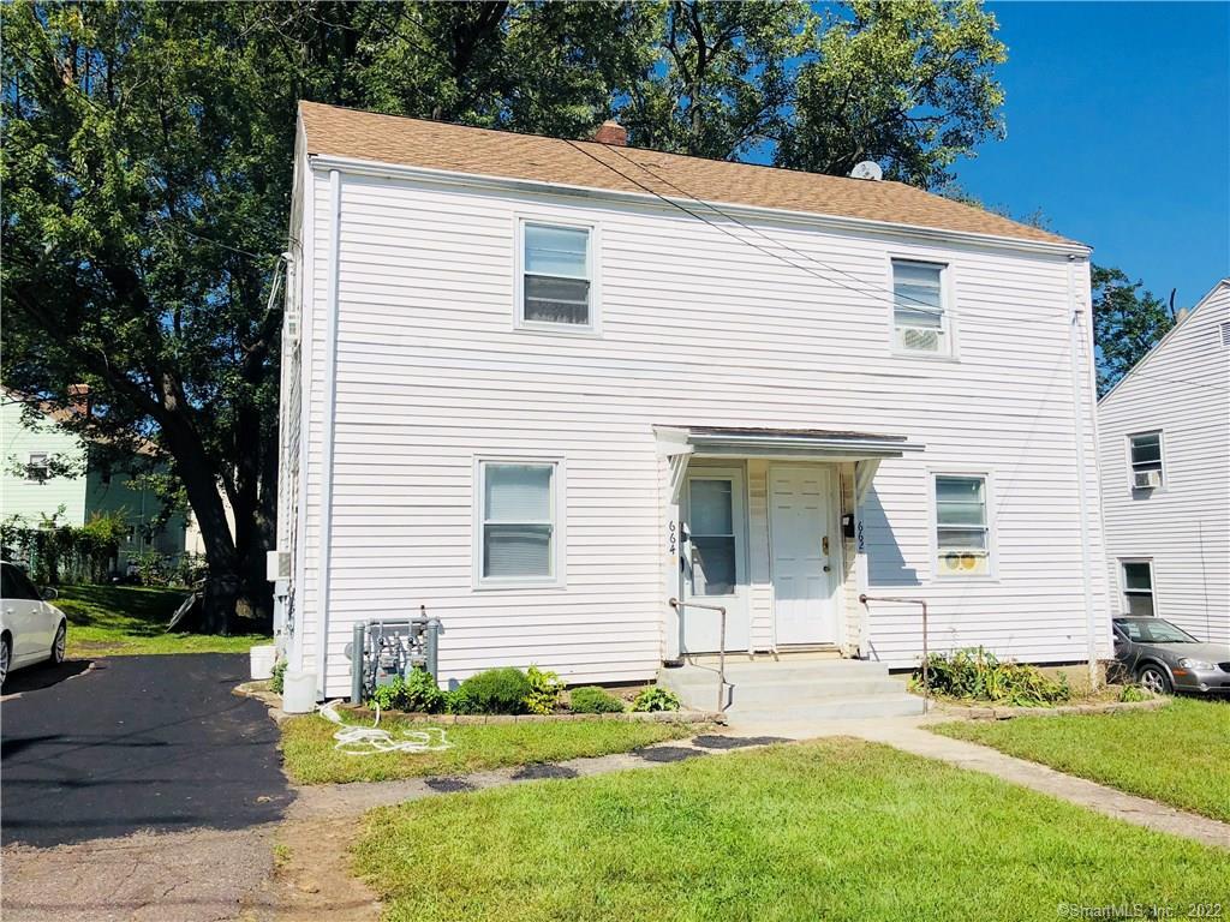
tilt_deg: +6.3
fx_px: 995
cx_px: 615
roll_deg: +1.3
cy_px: 461
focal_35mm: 28
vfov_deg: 49.7
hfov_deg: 63.4
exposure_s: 1/6024
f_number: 1.8
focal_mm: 3.99
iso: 20
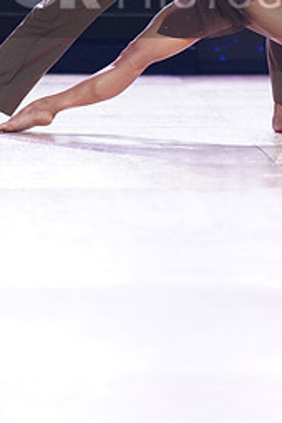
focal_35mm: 243
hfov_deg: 5.7
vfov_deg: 8.4
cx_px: 218
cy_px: -17
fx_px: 2855
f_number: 2.8
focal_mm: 107
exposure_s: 1/400
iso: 2000
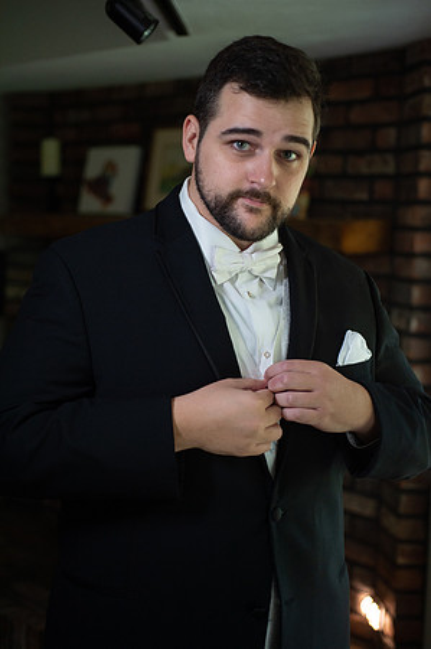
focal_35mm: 60
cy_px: 324
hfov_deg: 22.6
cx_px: 216
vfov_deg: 33.4
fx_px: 1080
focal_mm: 60
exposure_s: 1/250
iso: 1000
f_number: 2.8
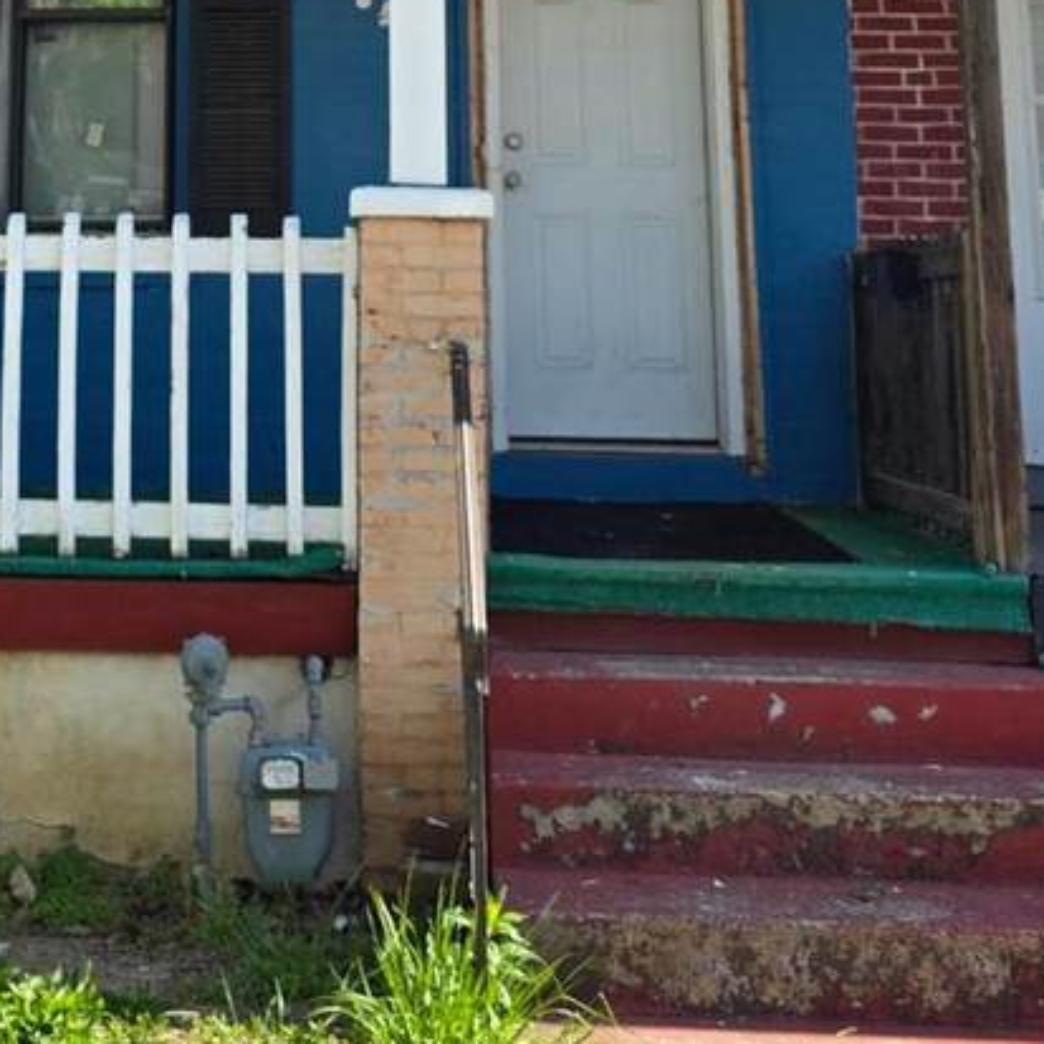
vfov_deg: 25.3
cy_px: -116
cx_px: 190
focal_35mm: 63
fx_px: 2150
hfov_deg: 26.7
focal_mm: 6.3
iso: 80
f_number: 1.7
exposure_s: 1/2000
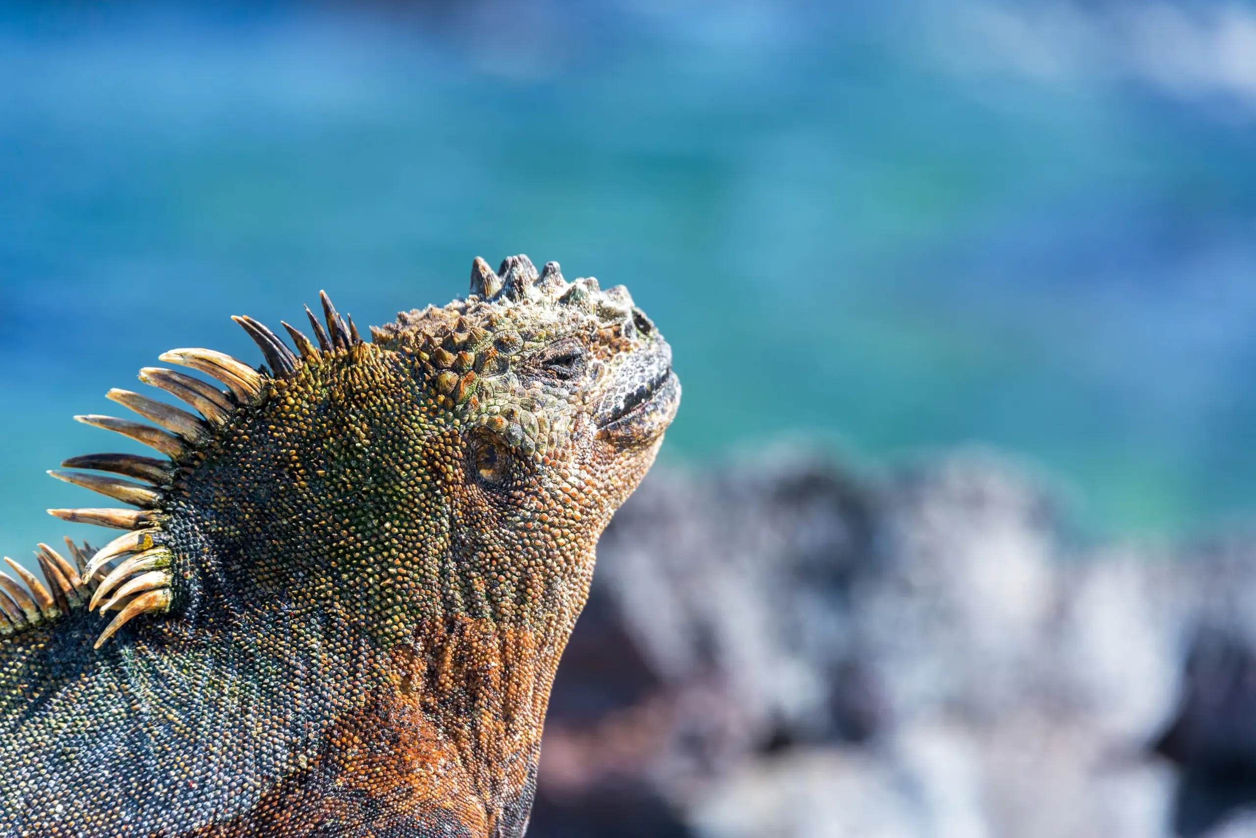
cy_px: 419
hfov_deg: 6.9
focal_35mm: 300
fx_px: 10470
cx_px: 628
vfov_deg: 4.6
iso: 560
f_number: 8
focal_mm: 300
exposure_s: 1/800
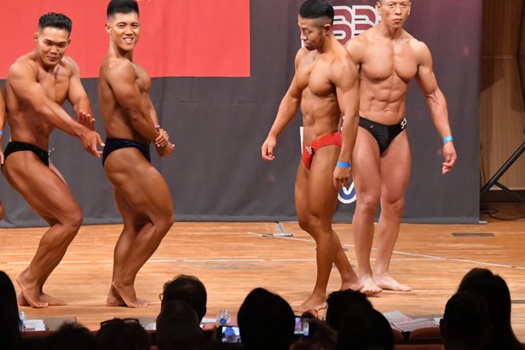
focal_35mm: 273
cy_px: 154
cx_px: 283
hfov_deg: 7.5
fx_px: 3979
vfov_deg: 5.0
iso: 12800
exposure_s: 1/400
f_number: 5.6
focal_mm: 145
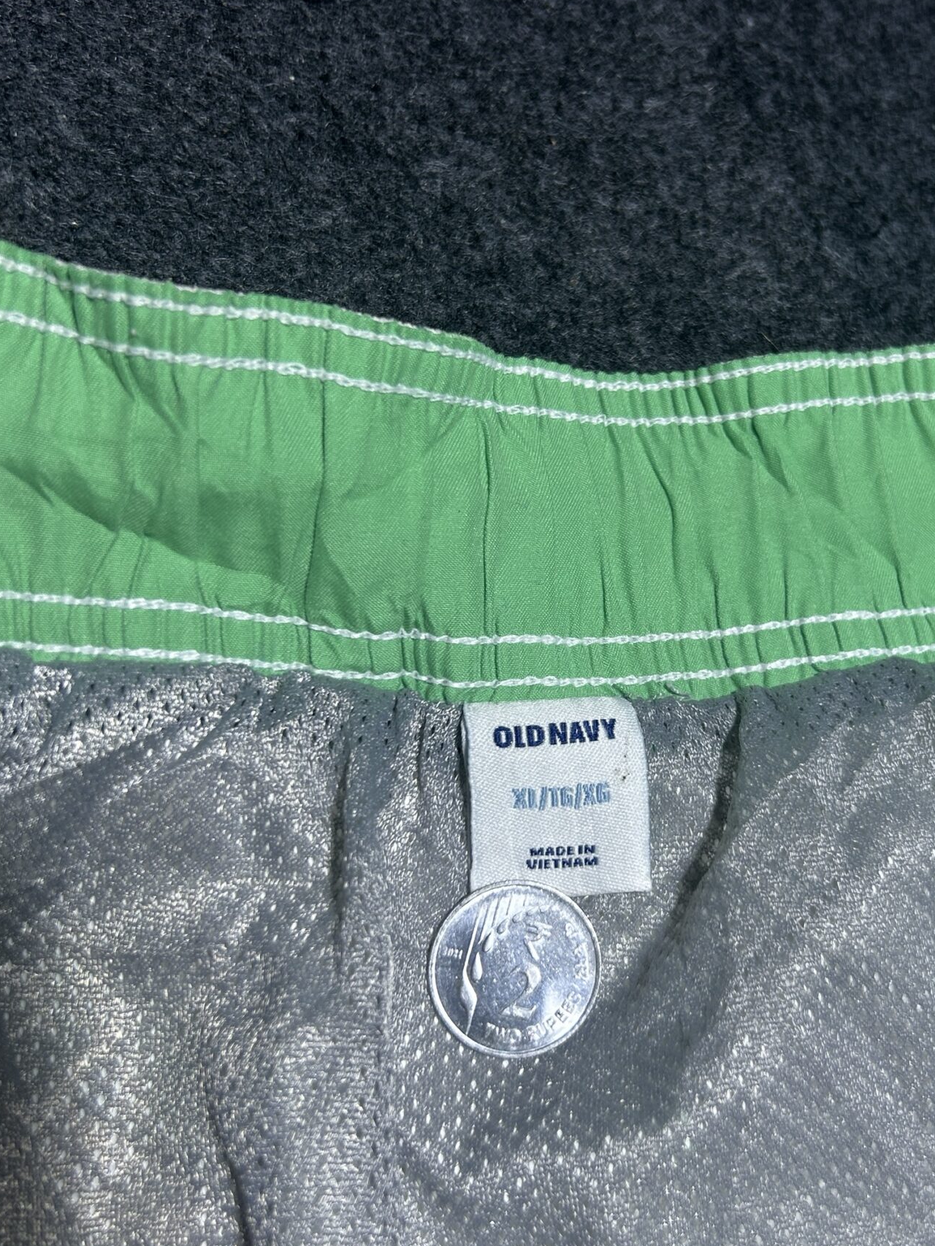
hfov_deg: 36.3
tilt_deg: -52.7
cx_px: 651
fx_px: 1405
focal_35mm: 39
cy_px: 613
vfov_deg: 47.9
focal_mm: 5.7
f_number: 1.5
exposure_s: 1/100
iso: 40
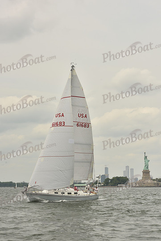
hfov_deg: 18.2
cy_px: 122
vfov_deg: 27.0
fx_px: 503
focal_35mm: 75
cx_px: 79
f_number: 10
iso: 250
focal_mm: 70
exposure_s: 1/640
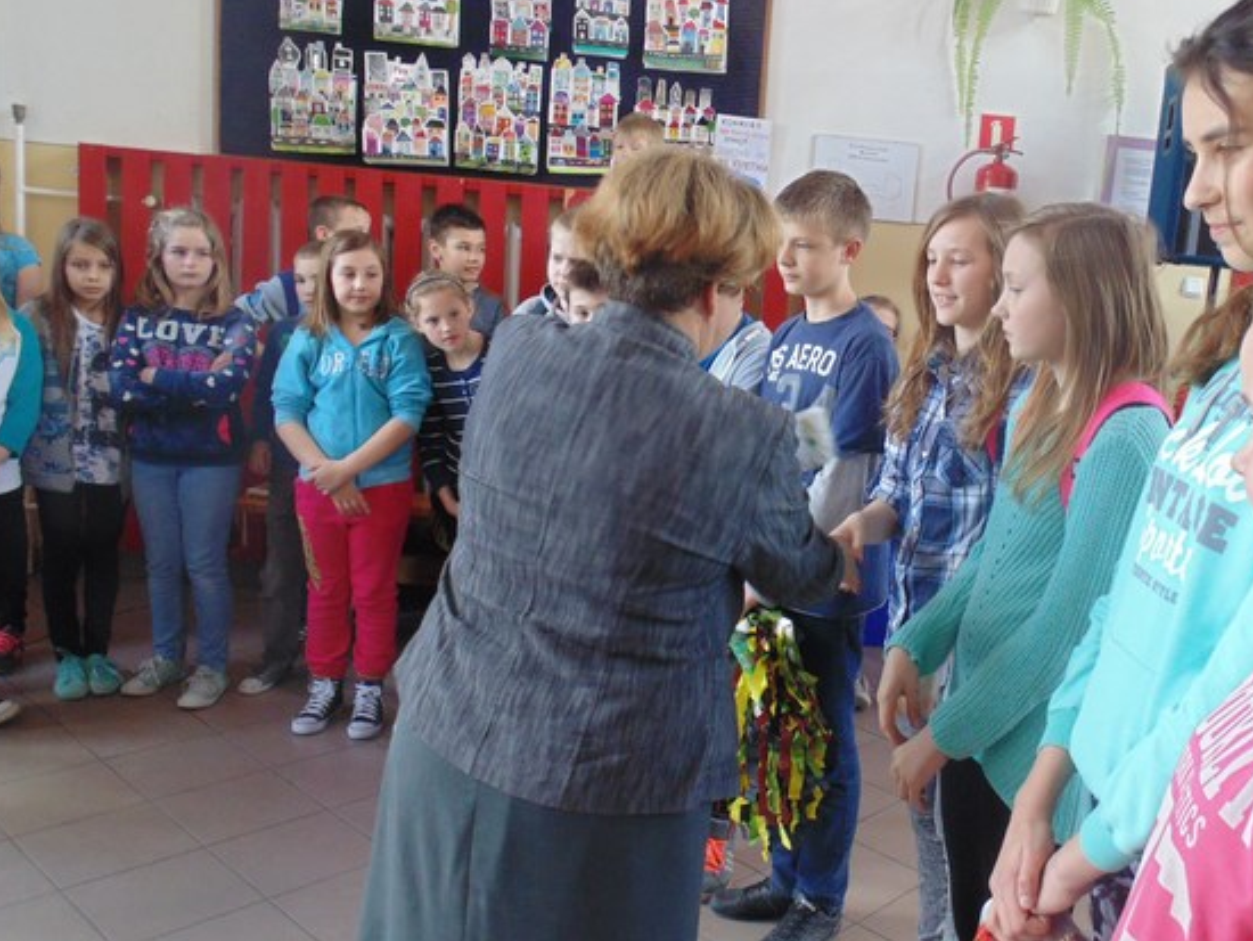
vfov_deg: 44.2
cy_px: 460
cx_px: 809
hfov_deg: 55.9
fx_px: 1159
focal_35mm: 32
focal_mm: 4
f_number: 3.1
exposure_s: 1/30
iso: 160
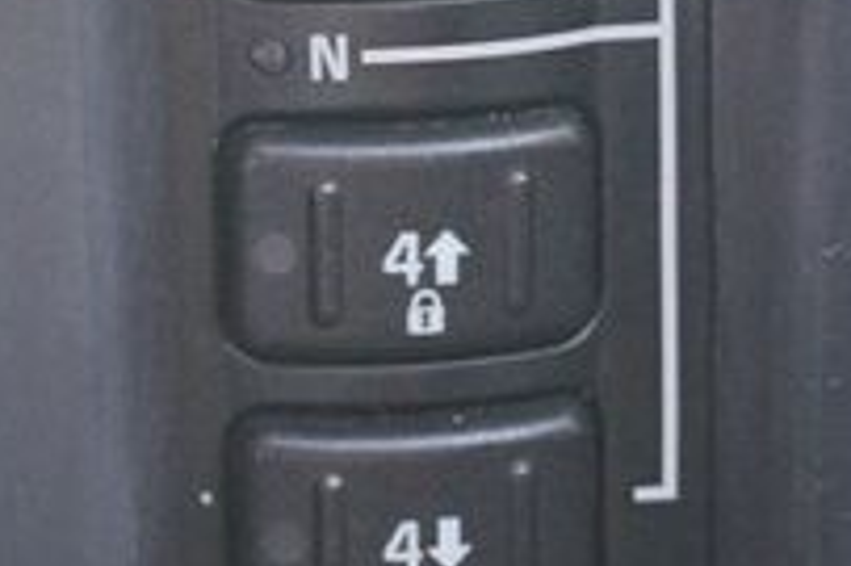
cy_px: -42
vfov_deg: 9.6
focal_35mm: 142
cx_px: -50
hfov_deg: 14.2
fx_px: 3354
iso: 3200
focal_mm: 30
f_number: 5
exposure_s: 1/40
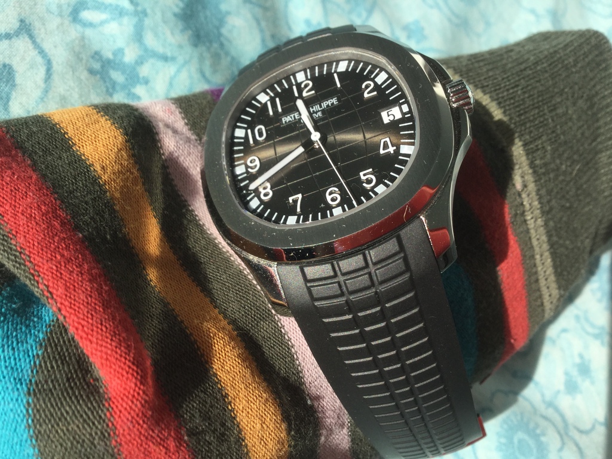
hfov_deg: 58.4
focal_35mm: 31
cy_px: 230
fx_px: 548
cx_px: 306
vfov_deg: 45.4
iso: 25
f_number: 2.4
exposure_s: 1/657
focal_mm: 3.3
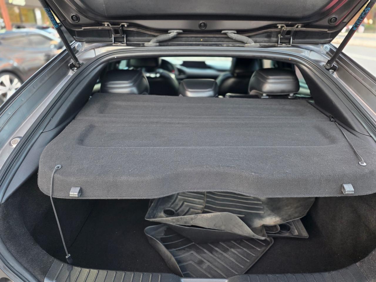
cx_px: 188
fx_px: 250
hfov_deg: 73.9
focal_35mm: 23
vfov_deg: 58.9
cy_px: 141
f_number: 1.7
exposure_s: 1/120
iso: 1000
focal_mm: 6.25
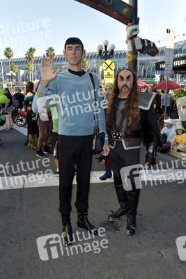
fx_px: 225
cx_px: 93
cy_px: 140
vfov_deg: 63.6
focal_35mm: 29
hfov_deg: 45.0
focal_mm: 29
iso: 250
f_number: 6.3
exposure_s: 1/250
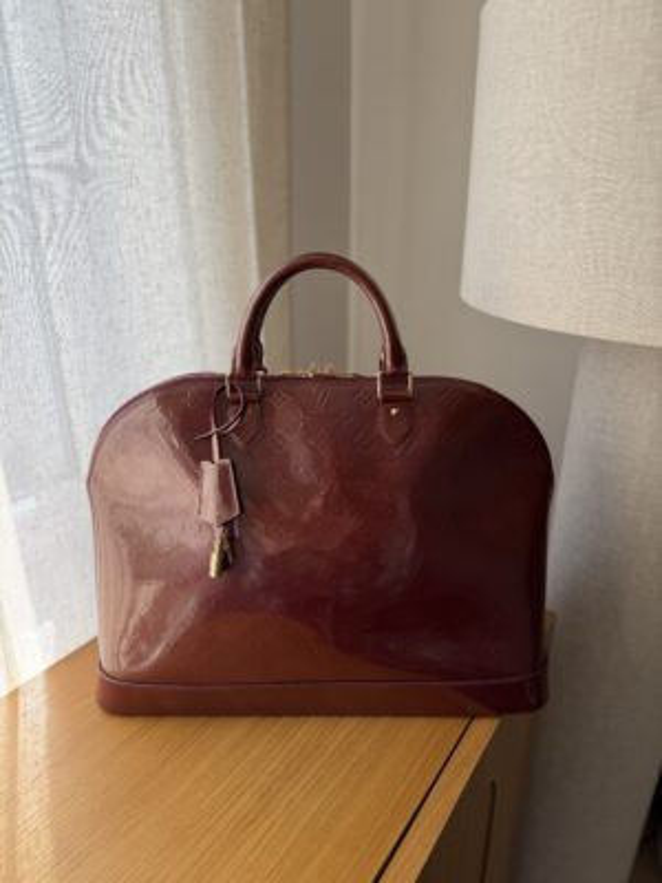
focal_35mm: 24
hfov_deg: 56.8
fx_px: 612
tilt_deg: -22.8
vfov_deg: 71.6
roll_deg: -0.7
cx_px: 331
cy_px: 442
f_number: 1.78
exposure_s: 1/559
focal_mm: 6.76
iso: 80
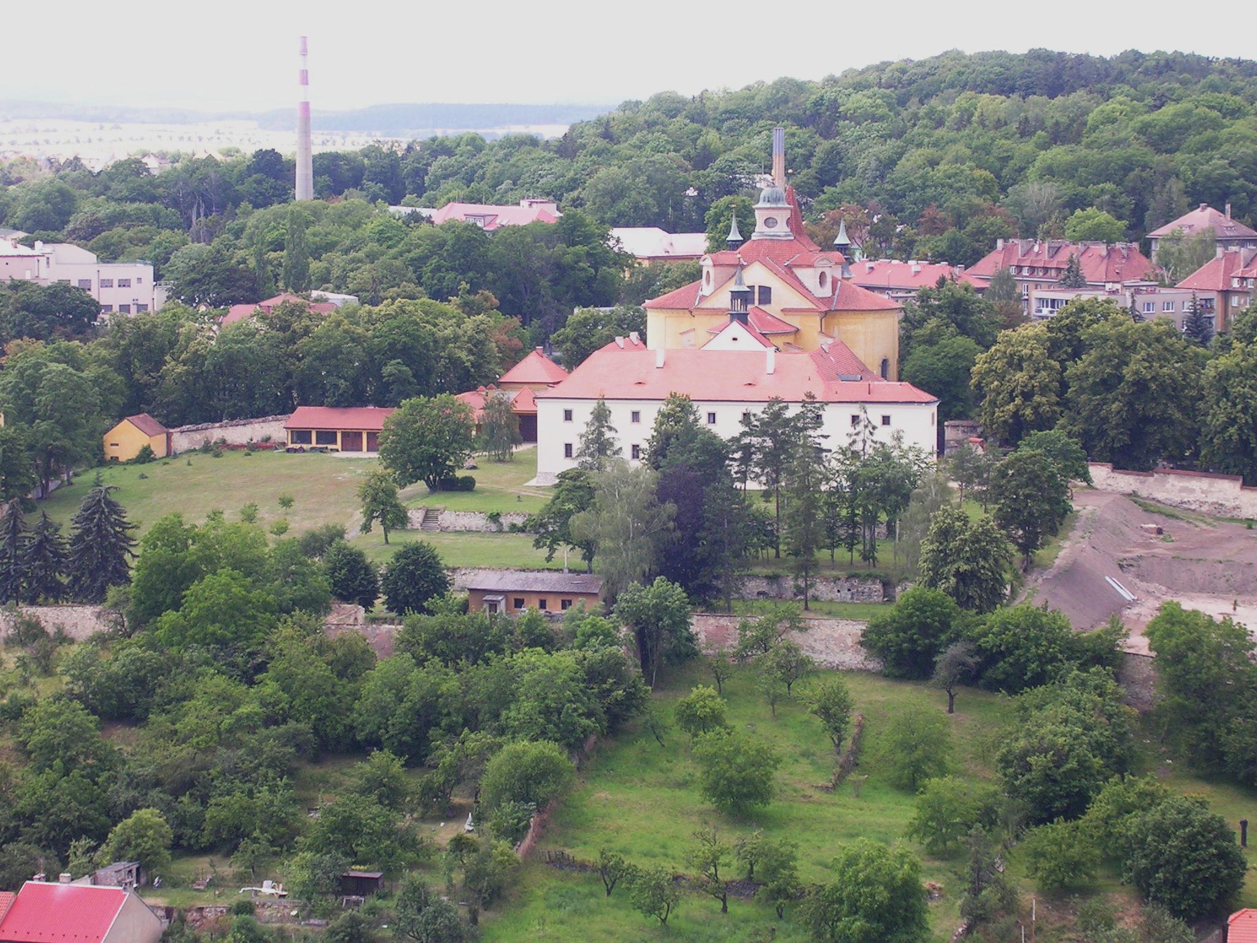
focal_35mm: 115
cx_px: 628
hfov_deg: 17.1
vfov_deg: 12.9
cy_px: 472
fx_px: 4176
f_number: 4.9
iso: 50
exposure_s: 1/80.8
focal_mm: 17.4
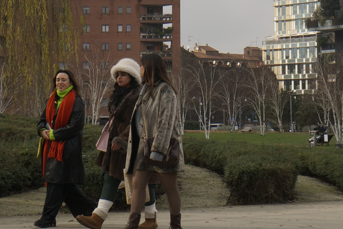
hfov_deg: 20.3
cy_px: 33
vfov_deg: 13.6
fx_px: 952
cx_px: 251
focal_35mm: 100
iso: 400
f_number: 11
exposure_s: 1/400
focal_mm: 35
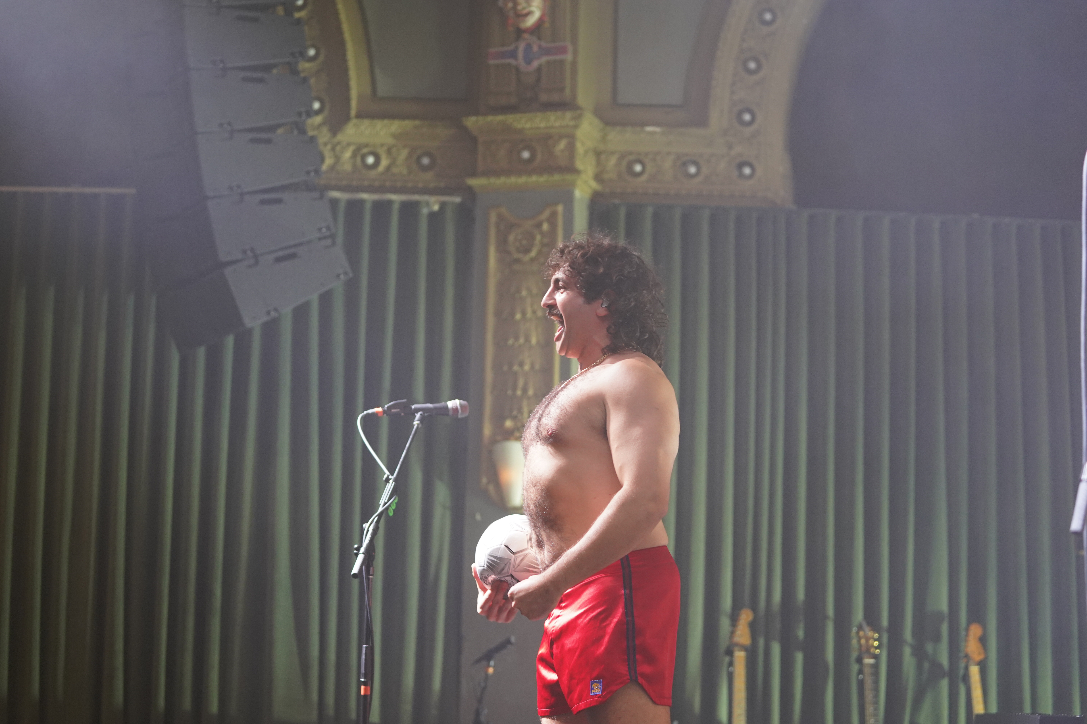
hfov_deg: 28.8
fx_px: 2113
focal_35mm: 70
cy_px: 362
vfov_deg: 19.5
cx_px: 544
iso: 2000
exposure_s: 1/160
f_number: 2.8
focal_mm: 70
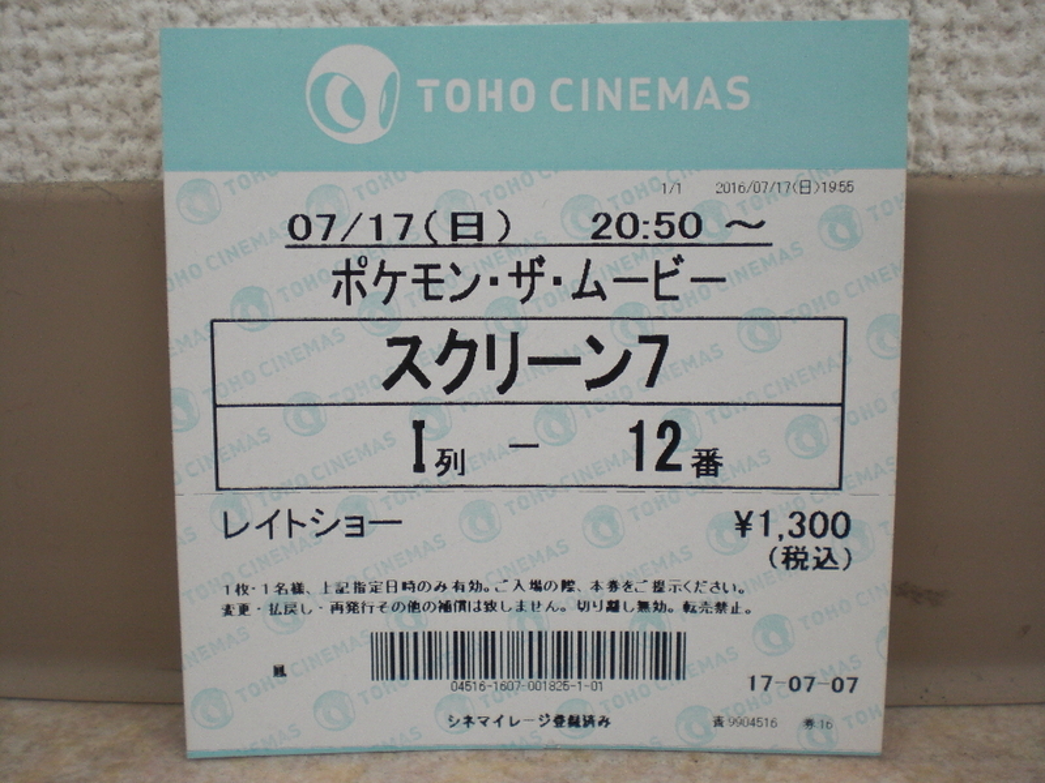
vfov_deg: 37.7
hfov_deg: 49.0
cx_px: 522
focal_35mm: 38
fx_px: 1147
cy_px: 392
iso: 100
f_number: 3.1
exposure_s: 1/100
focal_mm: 6.3
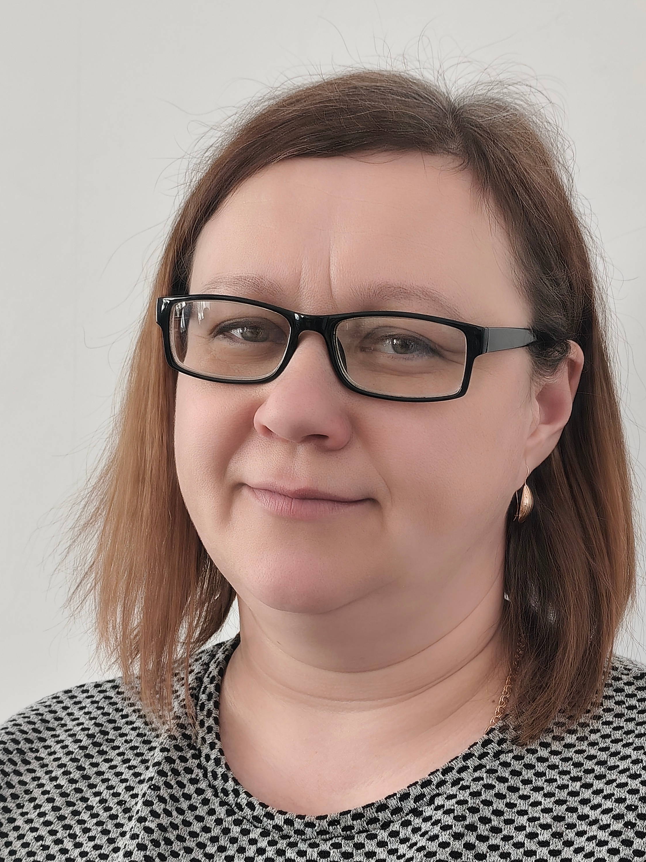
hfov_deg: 23.3
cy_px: 568
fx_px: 1568
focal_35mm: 63
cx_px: 372
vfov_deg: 30.5
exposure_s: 1/82.9
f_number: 1.65
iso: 200
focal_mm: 6.19
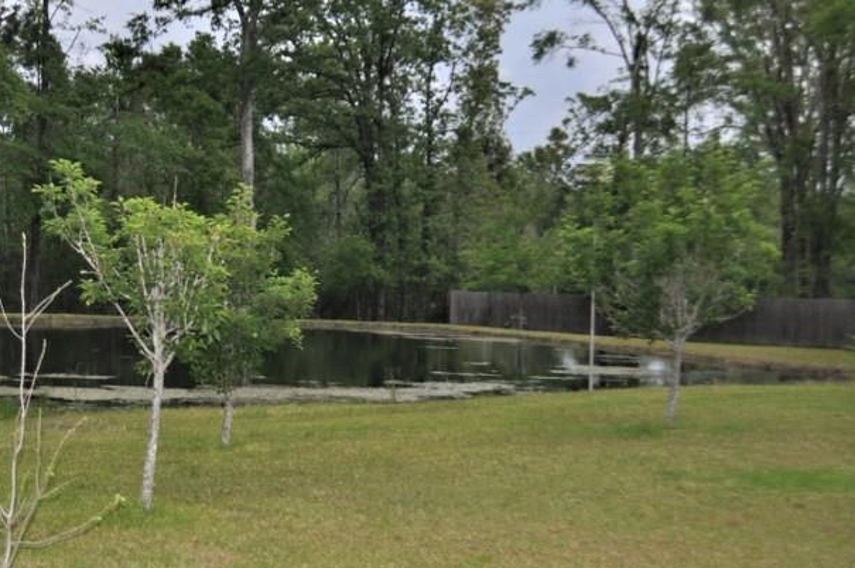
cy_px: 220
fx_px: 1566
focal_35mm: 66
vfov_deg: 20.5
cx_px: 301
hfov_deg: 30.4
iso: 800
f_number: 4.2
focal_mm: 26
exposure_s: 1/60
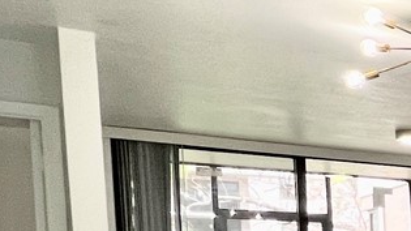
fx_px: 784
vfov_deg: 15.5
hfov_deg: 15.9
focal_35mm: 72
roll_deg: +0.0
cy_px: 343
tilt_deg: -3.7
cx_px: 954
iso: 160
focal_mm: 1.57
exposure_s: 1/120
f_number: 1.8
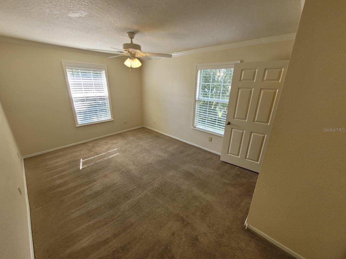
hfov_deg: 106.2
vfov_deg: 89.9
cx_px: 173
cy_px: 130
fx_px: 130
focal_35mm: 13
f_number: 2.2
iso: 80
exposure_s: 1/120
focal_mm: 1.74
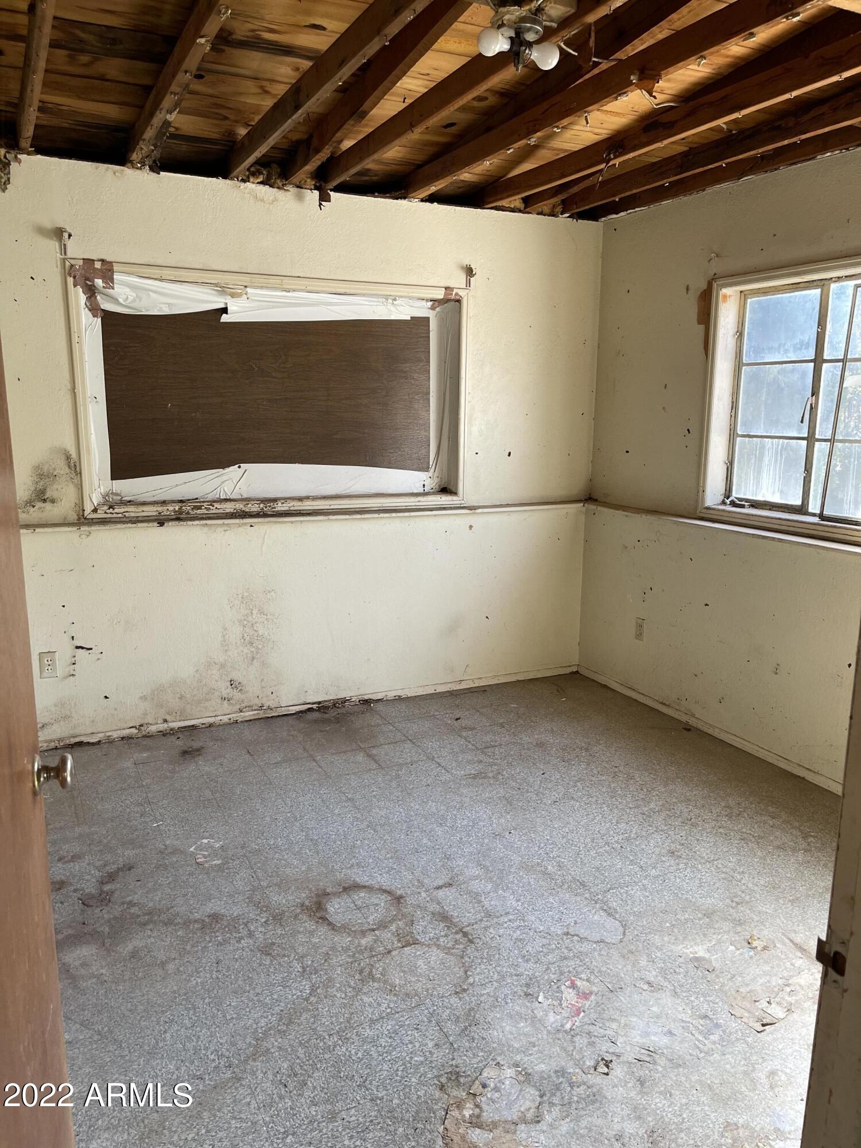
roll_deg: +0.1
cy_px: 574
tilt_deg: -10.4
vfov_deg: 67.3
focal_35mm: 26
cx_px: 430
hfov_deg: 53.1
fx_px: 862
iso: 100
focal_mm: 5.1
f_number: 1.6
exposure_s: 1/121
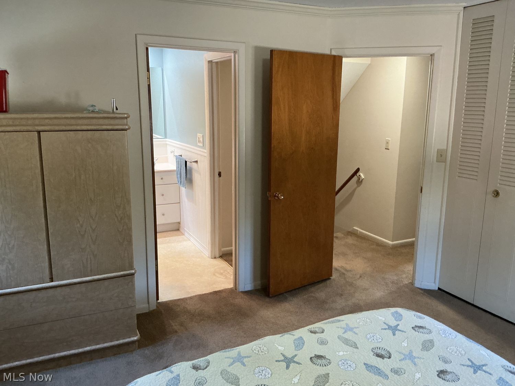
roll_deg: +0.3
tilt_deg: -10.8
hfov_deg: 61.7
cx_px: 258
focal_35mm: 29
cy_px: 193
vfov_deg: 48.2
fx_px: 431
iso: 200
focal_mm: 3
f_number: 1.8
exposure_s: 1/60
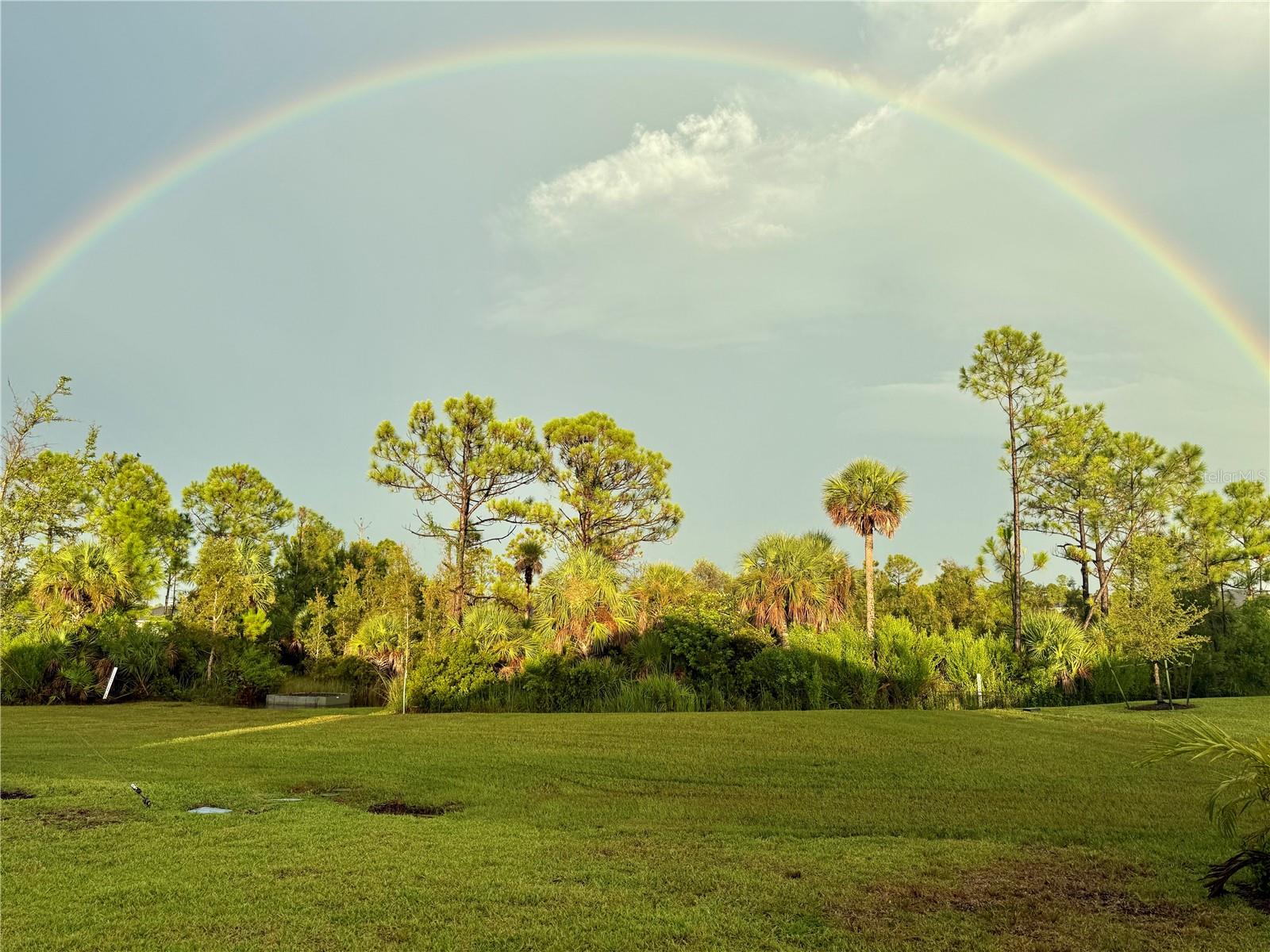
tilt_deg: +10.0
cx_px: 635
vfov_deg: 56.8
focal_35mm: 24
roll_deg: -0.4
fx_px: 881
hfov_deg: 71.6
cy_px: 476
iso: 80
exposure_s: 1/1361
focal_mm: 6.76
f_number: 1.78
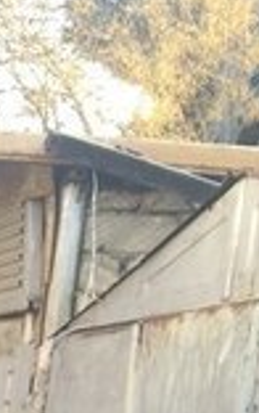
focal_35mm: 130
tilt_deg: -7.0
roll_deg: -3.7
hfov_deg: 8.2
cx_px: -579
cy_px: 605
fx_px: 1463
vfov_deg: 15.0
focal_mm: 4.15
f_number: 2.2
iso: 32
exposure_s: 1/116
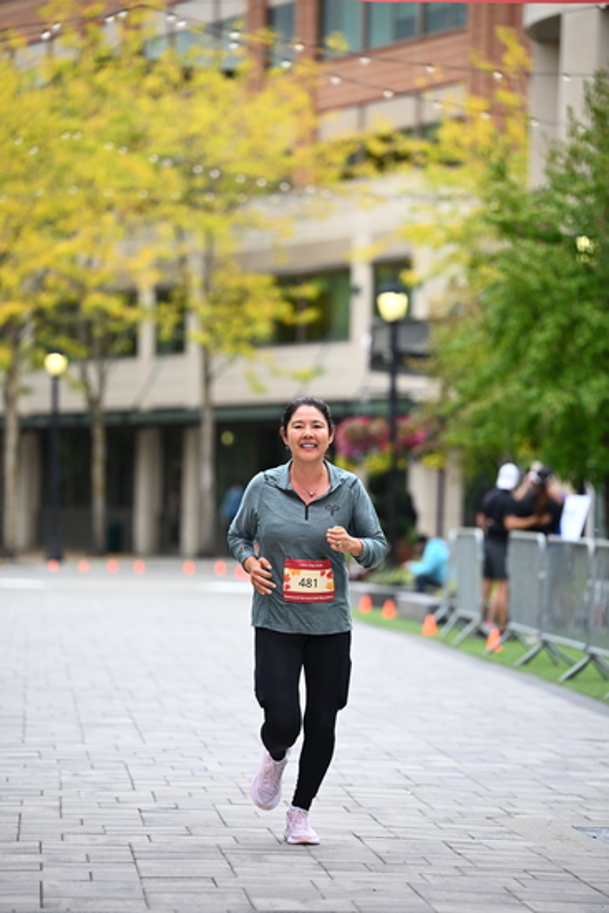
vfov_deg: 15.2
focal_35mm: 135
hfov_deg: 10.2
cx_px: 304
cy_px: 456
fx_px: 3423
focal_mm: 135
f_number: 2.8
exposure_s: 1/2000
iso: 640
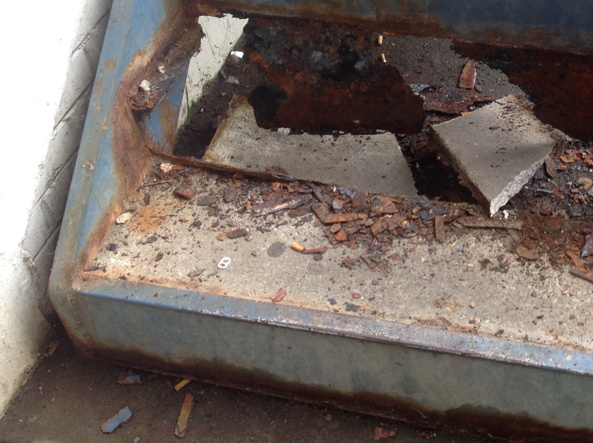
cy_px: 107
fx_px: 924
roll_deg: -1.2
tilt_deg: -39.7
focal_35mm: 54
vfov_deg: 26.6
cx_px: 455
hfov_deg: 34.7
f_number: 2.4
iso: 50
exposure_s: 1/30
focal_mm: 4.28
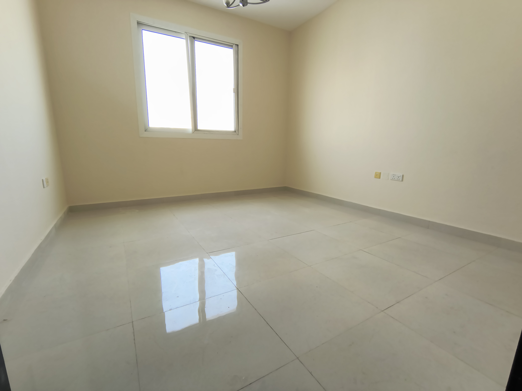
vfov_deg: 94.5
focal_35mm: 12
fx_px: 181
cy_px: 196
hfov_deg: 110.5
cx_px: 261
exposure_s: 1/50
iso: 164
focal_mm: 2.13
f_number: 2.2
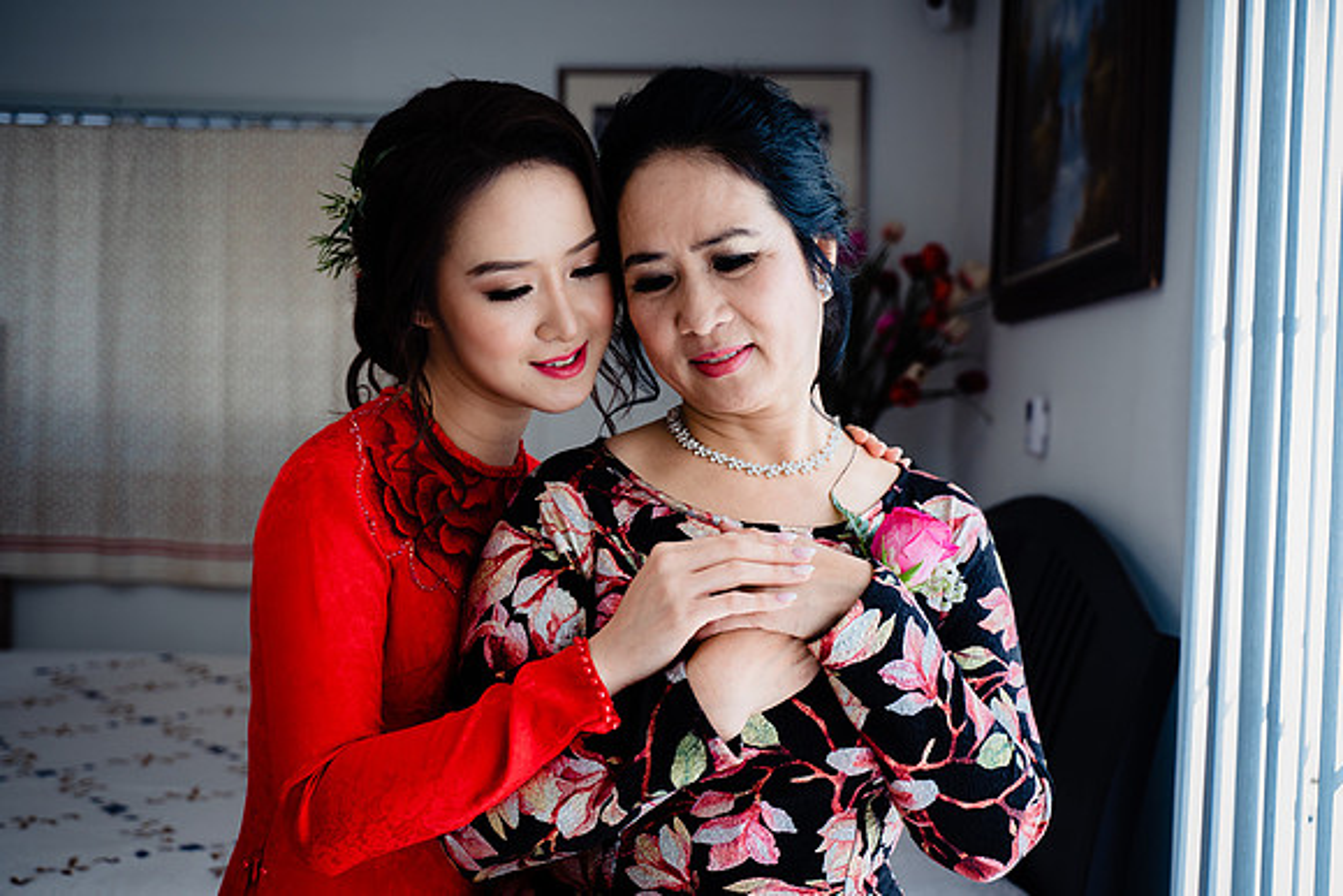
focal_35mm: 39
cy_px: 448
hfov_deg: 49.5
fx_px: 1455
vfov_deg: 34.2
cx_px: 672
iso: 250
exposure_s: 1/200
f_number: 3.5
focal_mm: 39
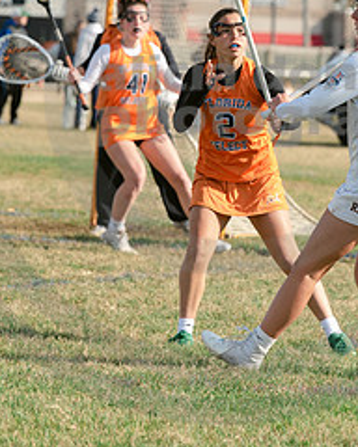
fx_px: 4808
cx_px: 227
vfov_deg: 5.3
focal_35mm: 363
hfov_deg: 4.3
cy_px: 94
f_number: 5
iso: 250
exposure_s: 1/1600
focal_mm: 160
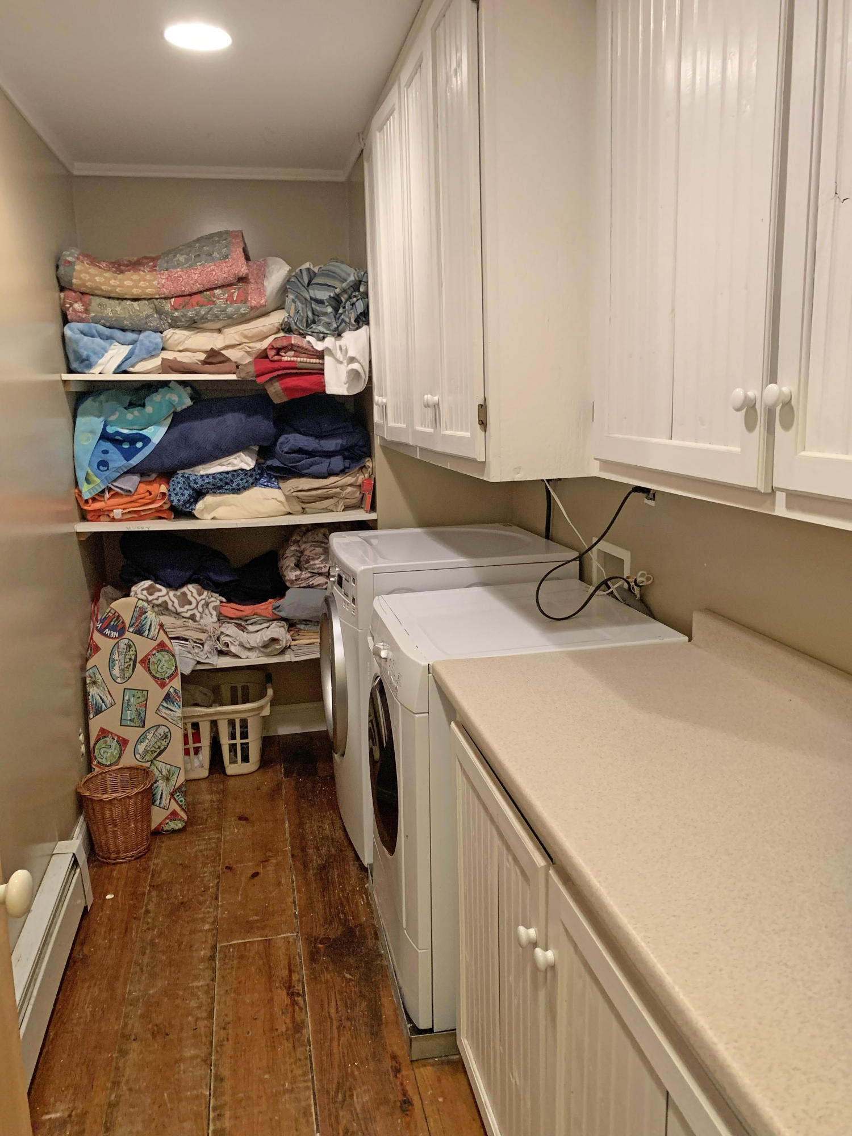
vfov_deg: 67.3
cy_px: 568
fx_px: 853
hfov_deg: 53.1
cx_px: 426
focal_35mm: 26
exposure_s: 1/60
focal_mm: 4.25
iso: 320
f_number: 1.8
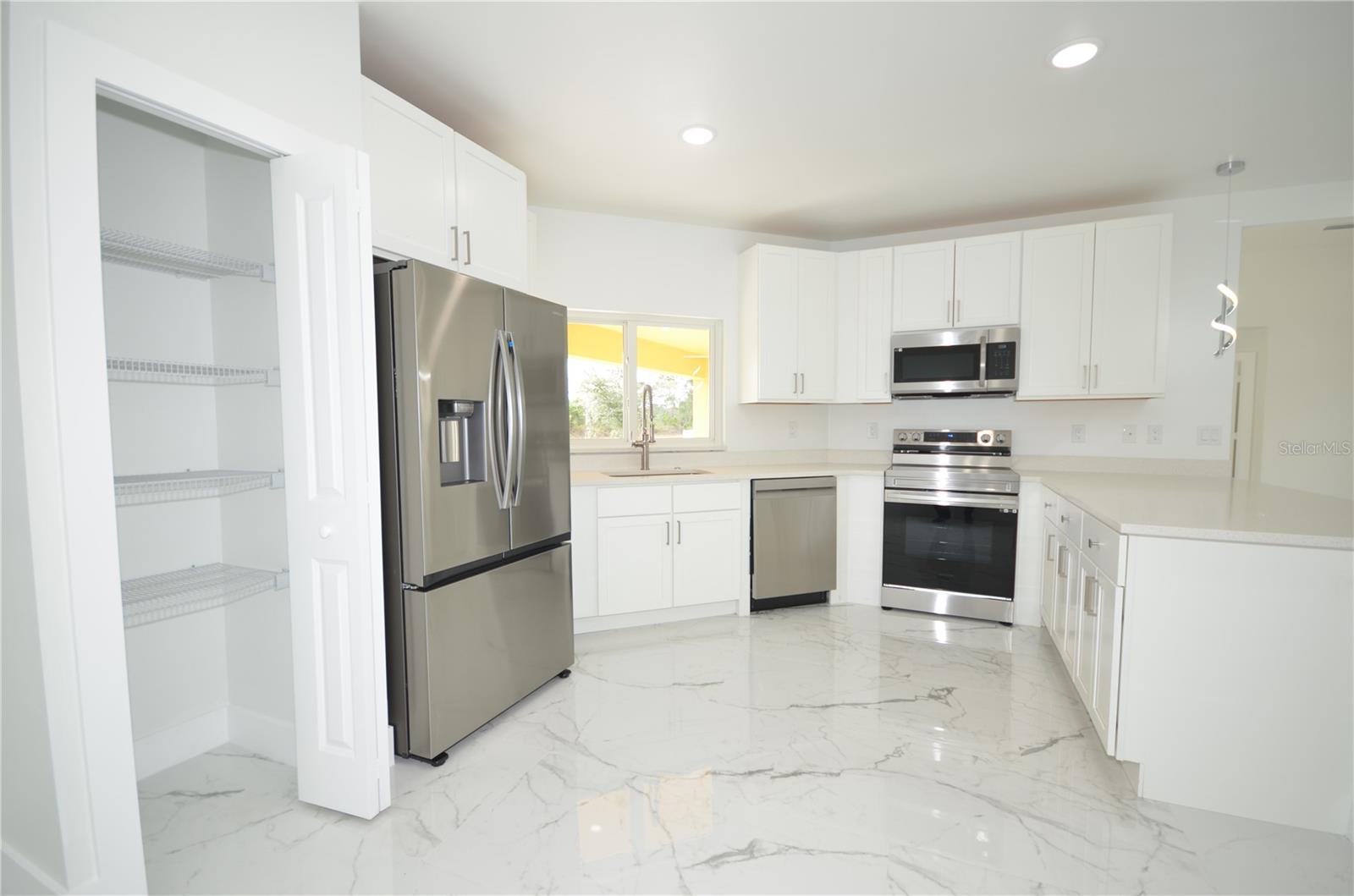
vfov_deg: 77.0
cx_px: 677
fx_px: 563
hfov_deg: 100.5
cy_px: 448
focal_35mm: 15
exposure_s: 1/80
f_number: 4.5
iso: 200
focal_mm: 10
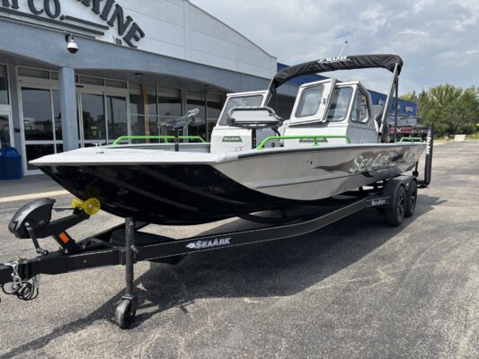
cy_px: 180
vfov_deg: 53.1
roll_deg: +0.3
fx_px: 360
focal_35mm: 26
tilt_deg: -5.4
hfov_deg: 67.3
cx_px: 240
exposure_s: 1/2242
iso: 50
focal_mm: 5.96
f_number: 1.6
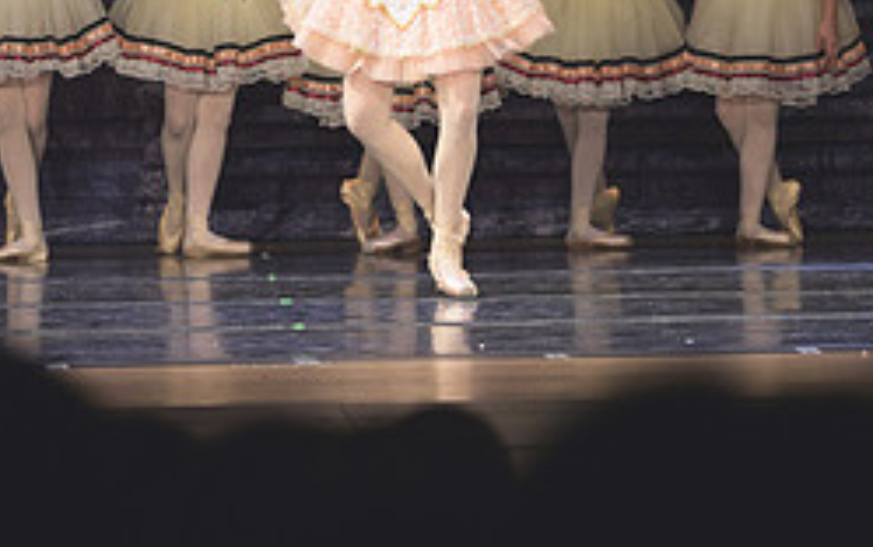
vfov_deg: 3.0
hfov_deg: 4.8
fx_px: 10357
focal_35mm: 435
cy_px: 26
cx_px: 431
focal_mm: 122
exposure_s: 1/320
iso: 280
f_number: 2.8
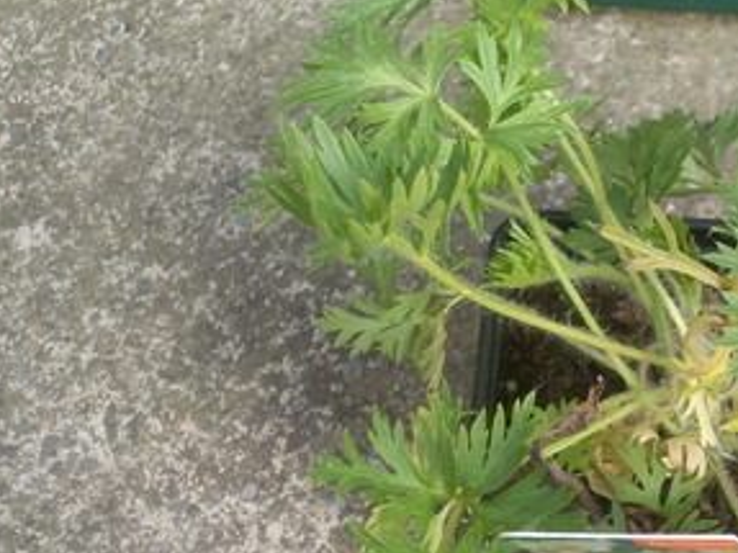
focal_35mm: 98
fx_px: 2088
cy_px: 336
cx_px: 669
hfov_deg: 19.7
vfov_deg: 15.1
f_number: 3.4
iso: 80
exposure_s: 1/180
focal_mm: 8.4
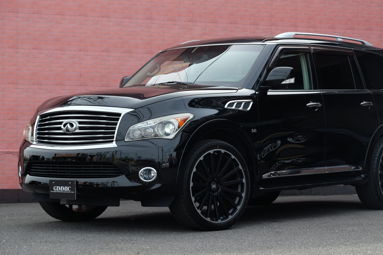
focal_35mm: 94
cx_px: 216
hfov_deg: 21.7
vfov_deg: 14.6
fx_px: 1000
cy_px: 135
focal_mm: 55
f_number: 5.6
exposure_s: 1/240
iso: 200
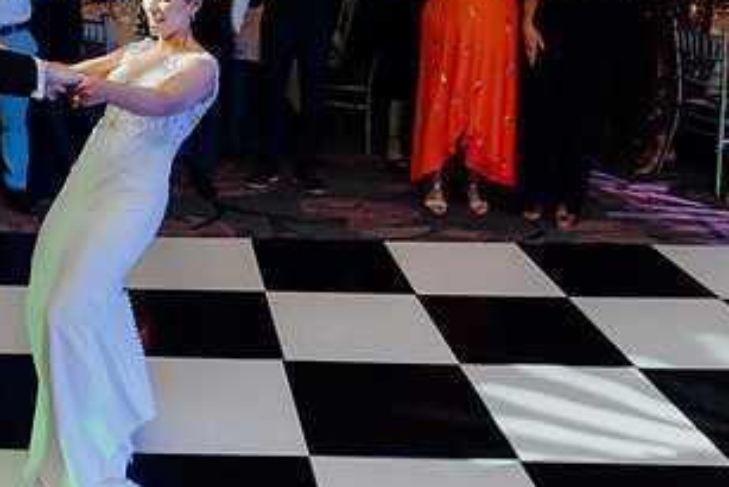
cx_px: 112
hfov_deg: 37.0
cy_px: 120
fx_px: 1033
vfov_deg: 26.2
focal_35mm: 51
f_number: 3.5
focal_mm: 27
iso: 2500
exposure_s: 1/160
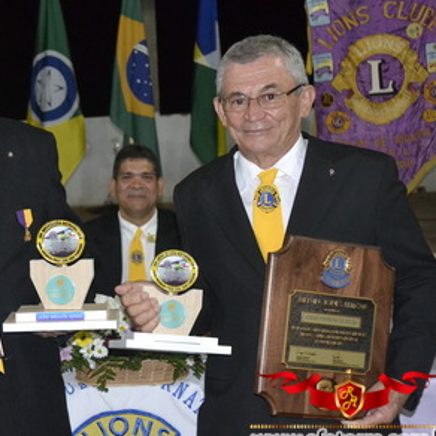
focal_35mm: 76
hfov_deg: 22.6
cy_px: 224
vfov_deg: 22.8
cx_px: 96
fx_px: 1079
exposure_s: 1/60
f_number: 4.2
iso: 3200
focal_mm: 35
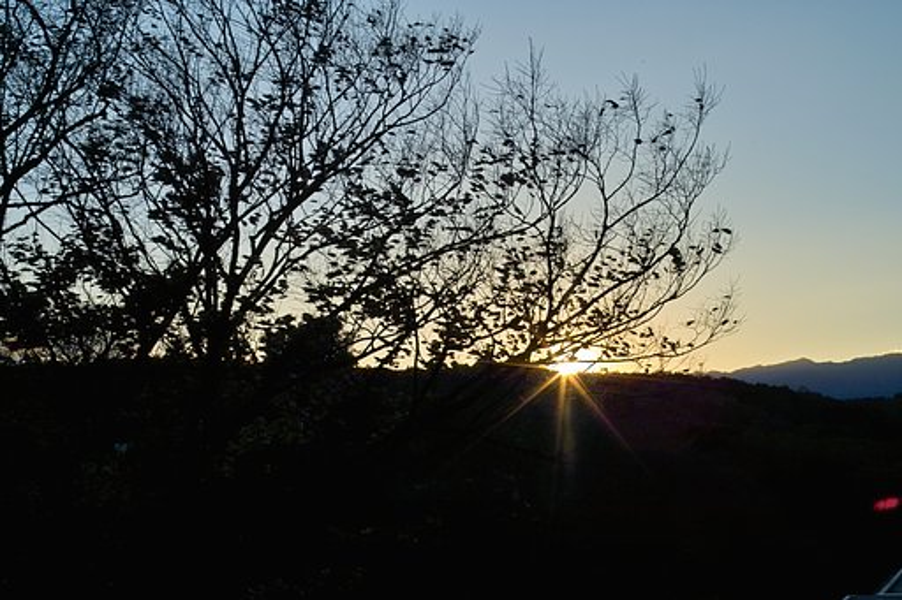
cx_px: 451
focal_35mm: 94
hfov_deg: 21.7
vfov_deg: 14.5
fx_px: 2354
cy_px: 300
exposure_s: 1/250
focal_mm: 55
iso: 200
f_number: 10
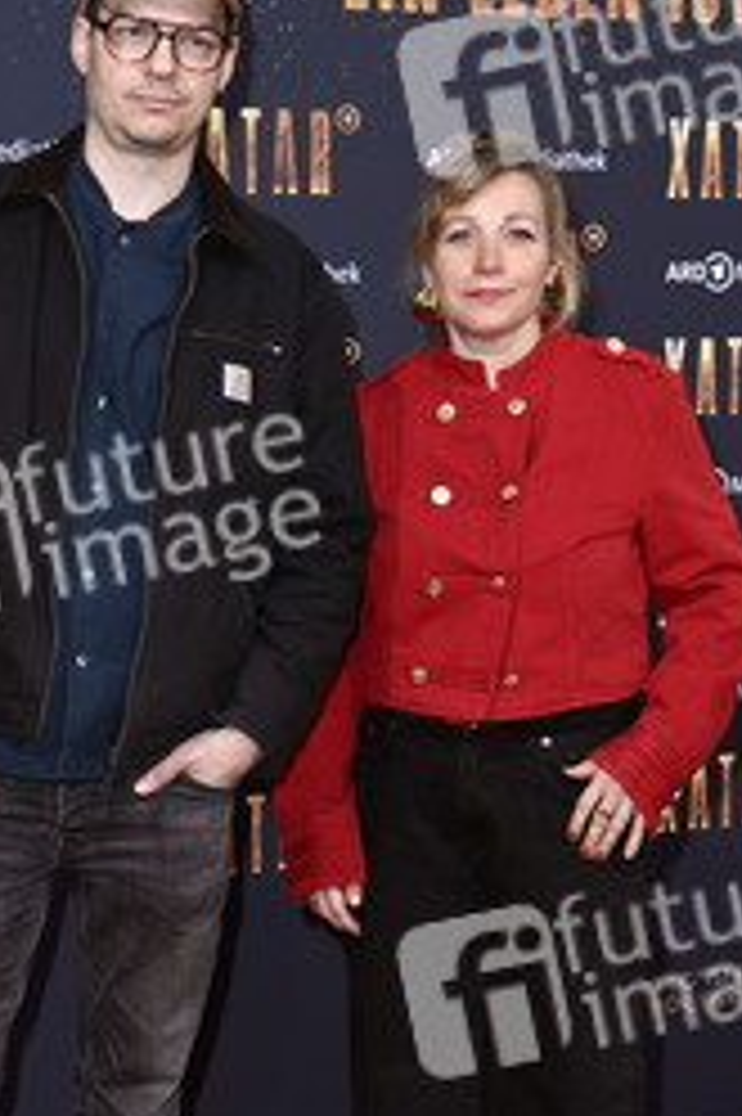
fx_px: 2600
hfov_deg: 16.2
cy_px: 747
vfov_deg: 24.1
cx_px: 220
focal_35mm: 84
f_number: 5.6
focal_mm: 52
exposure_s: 1/250
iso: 500
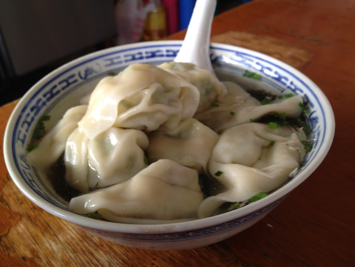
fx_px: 359
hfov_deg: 52.6
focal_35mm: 35
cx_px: 178
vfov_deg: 40.7
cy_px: 134
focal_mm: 4.28
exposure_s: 1/20
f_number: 2.4
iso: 80
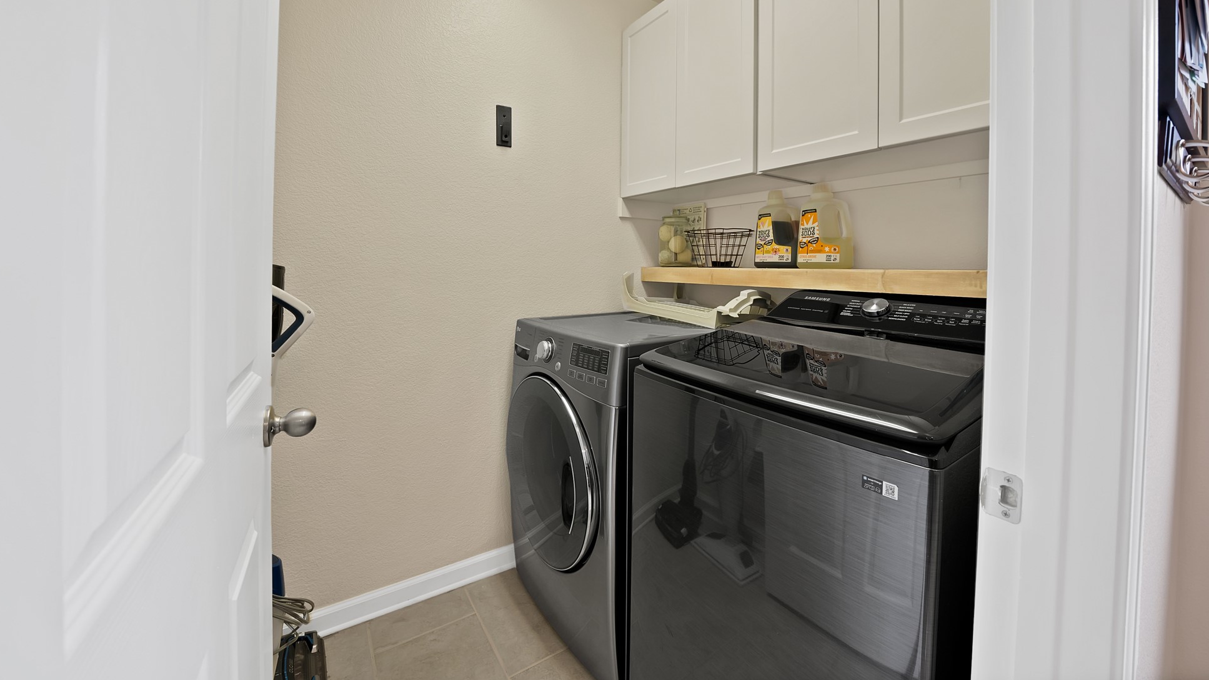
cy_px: 264
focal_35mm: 13
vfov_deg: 77.3
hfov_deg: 110.8
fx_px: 417
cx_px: 605
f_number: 9
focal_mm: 12
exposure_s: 1/6
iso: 640
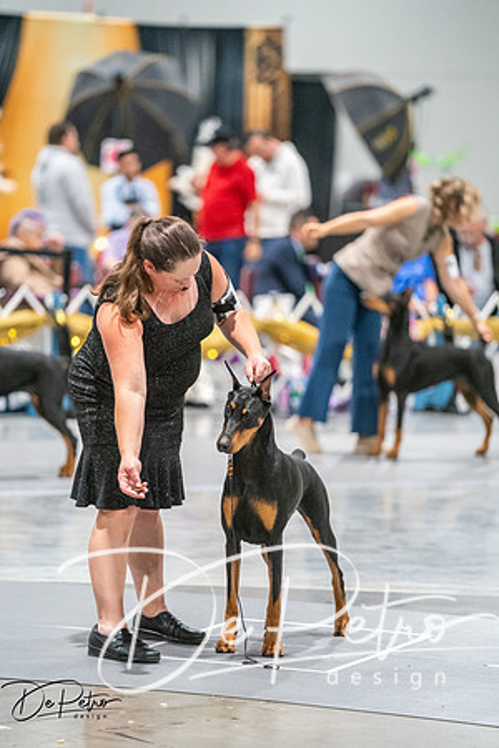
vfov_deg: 10.6
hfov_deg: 7.1
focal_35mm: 194
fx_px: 4033
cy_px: 374
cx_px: 250
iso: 6400
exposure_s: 1/250
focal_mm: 194
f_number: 2.8
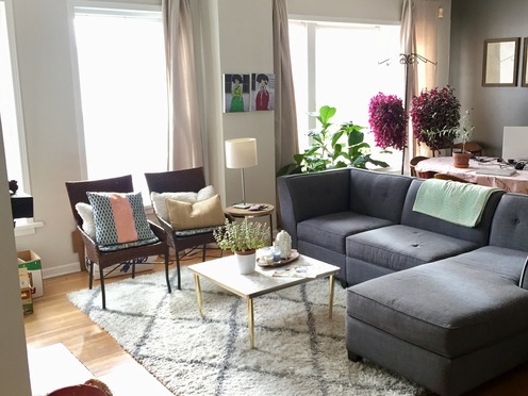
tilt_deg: -11.1
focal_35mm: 39
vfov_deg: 36.8
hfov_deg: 47.7
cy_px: 197
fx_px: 595
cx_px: 304
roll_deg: +0.3
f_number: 2.2
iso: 80
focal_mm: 4.15
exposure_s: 1/30
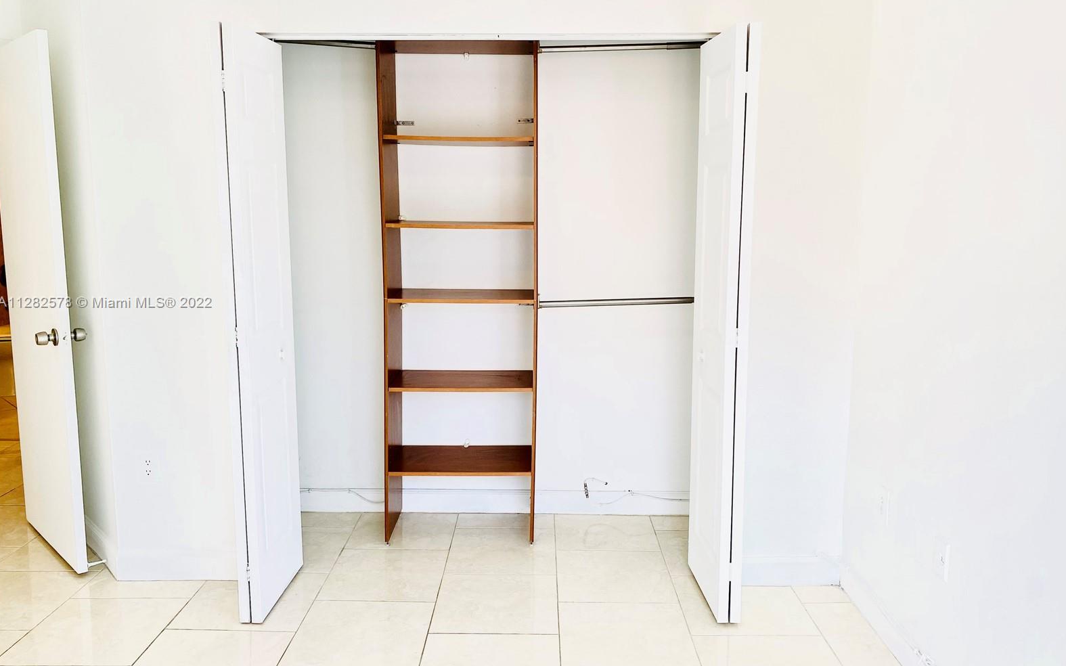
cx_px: 536
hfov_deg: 66.5
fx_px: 813
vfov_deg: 44.5
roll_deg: +0.3
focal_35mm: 28
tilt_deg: -8.2
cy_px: 303
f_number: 1.8
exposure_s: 1/122
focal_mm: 4.25
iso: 32
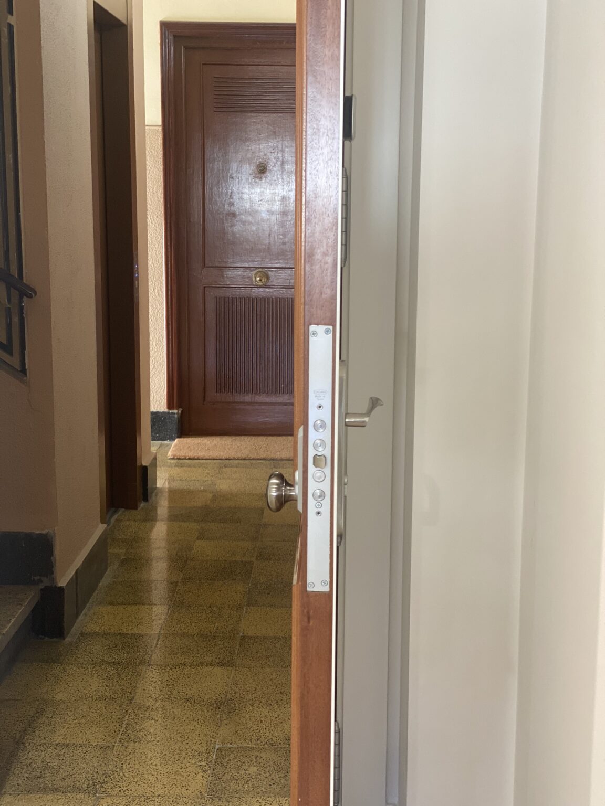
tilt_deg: -8.9
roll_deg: -1.7
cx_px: 302
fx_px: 1212
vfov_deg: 36.8
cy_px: 403
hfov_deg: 28.0
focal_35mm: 52
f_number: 2
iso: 125
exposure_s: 1/33
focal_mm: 6
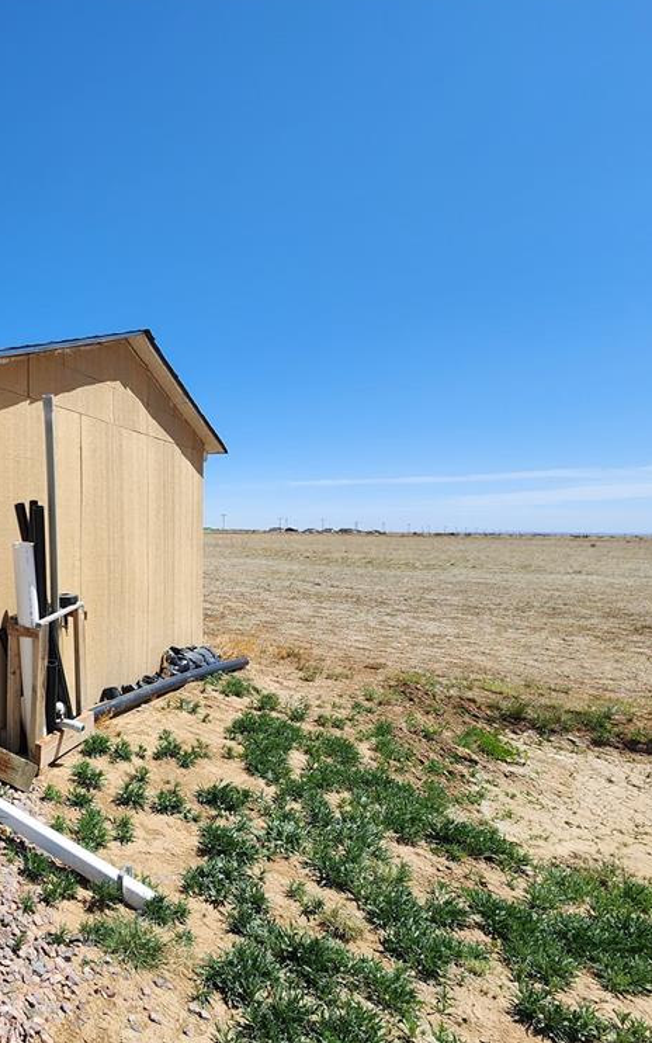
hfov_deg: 47.1
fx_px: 540
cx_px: -51
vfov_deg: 88.0
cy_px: 526
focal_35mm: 19
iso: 50
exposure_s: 1/1874
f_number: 2.2
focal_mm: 2.2
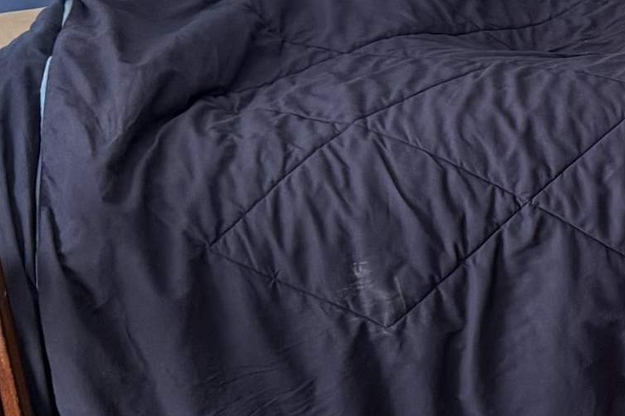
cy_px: 65
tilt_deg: -13.5
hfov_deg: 17.6
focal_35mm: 102
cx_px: 990
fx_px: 1770
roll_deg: +2.9
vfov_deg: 13.3
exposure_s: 1/61
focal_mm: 6.76
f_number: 1.78
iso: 200
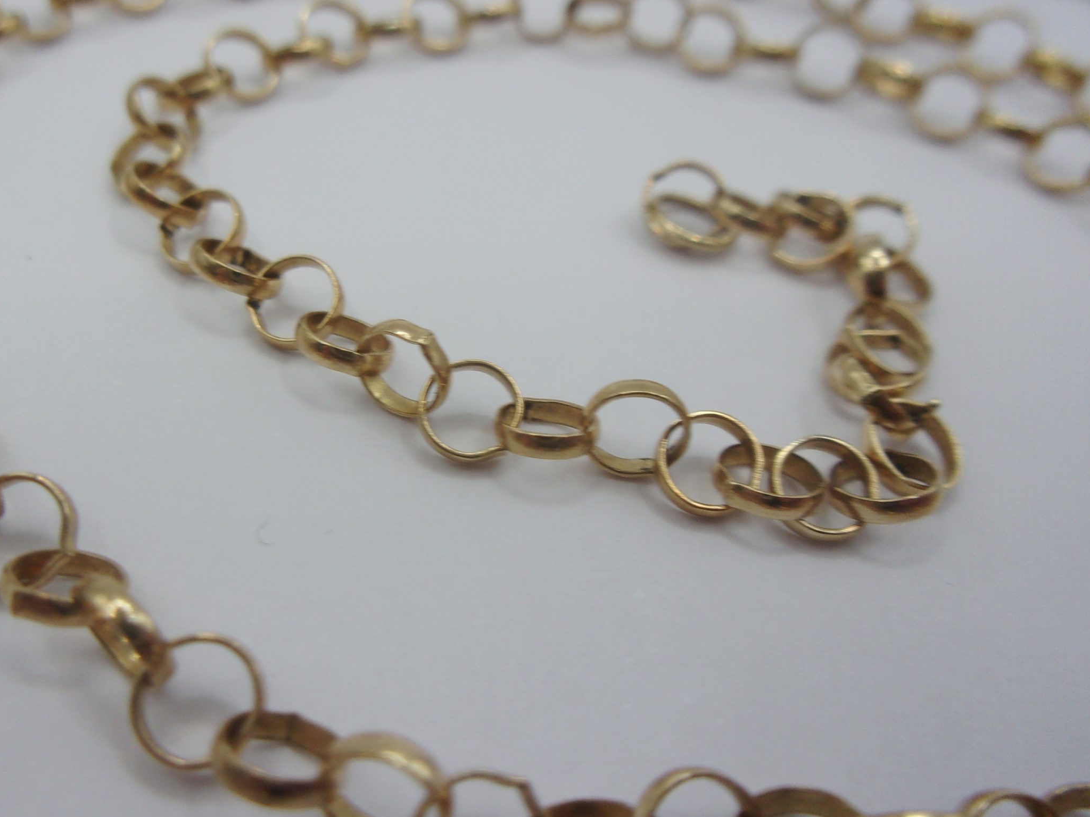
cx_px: 450
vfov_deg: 40.7
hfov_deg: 52.4
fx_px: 1102
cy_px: 382
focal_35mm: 35
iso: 80
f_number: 3.9
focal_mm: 5.1
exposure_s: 1/120
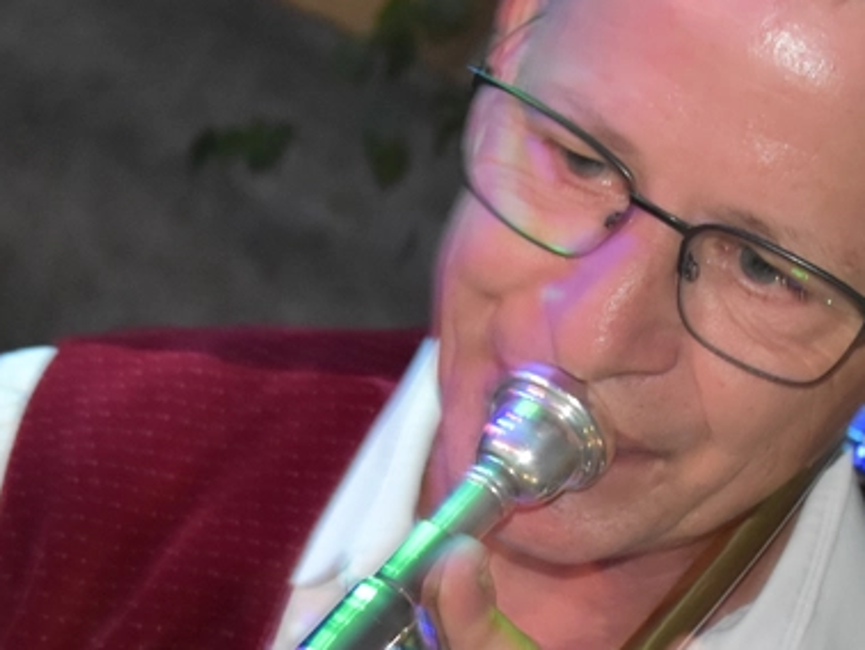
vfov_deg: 8.0
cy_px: 787
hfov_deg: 10.7
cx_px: 94
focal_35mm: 183
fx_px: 4576
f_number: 4.2
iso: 2000
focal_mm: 32
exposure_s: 1/60
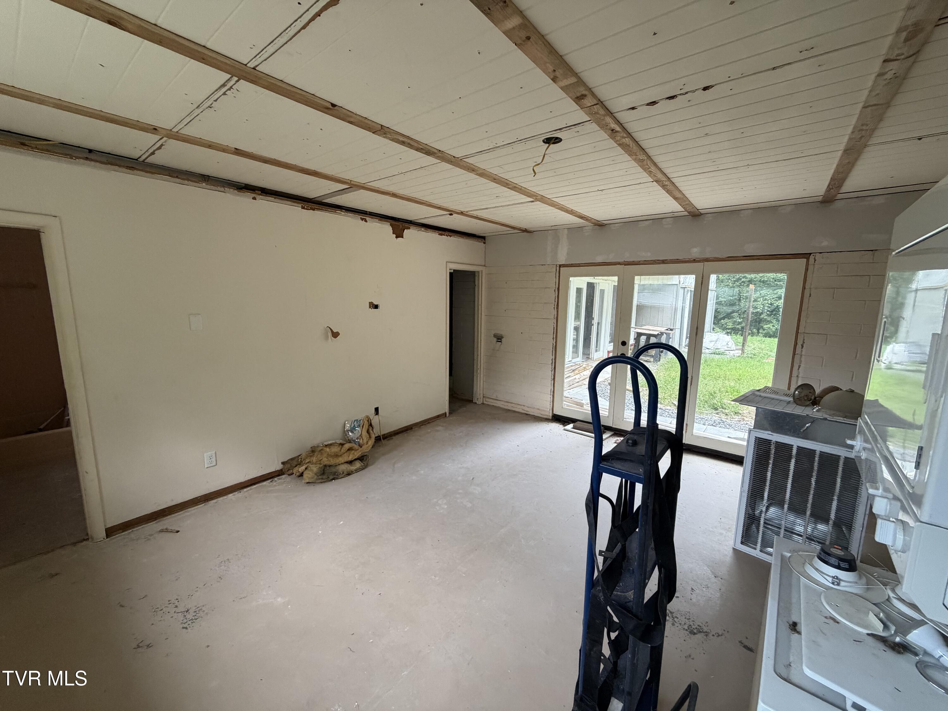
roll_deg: -0.7
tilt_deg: -8.6
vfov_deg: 85.7
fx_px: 383
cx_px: 474
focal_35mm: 14
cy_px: 356
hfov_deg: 102.1
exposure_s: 1/91
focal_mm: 2.22
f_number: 2.2
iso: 320
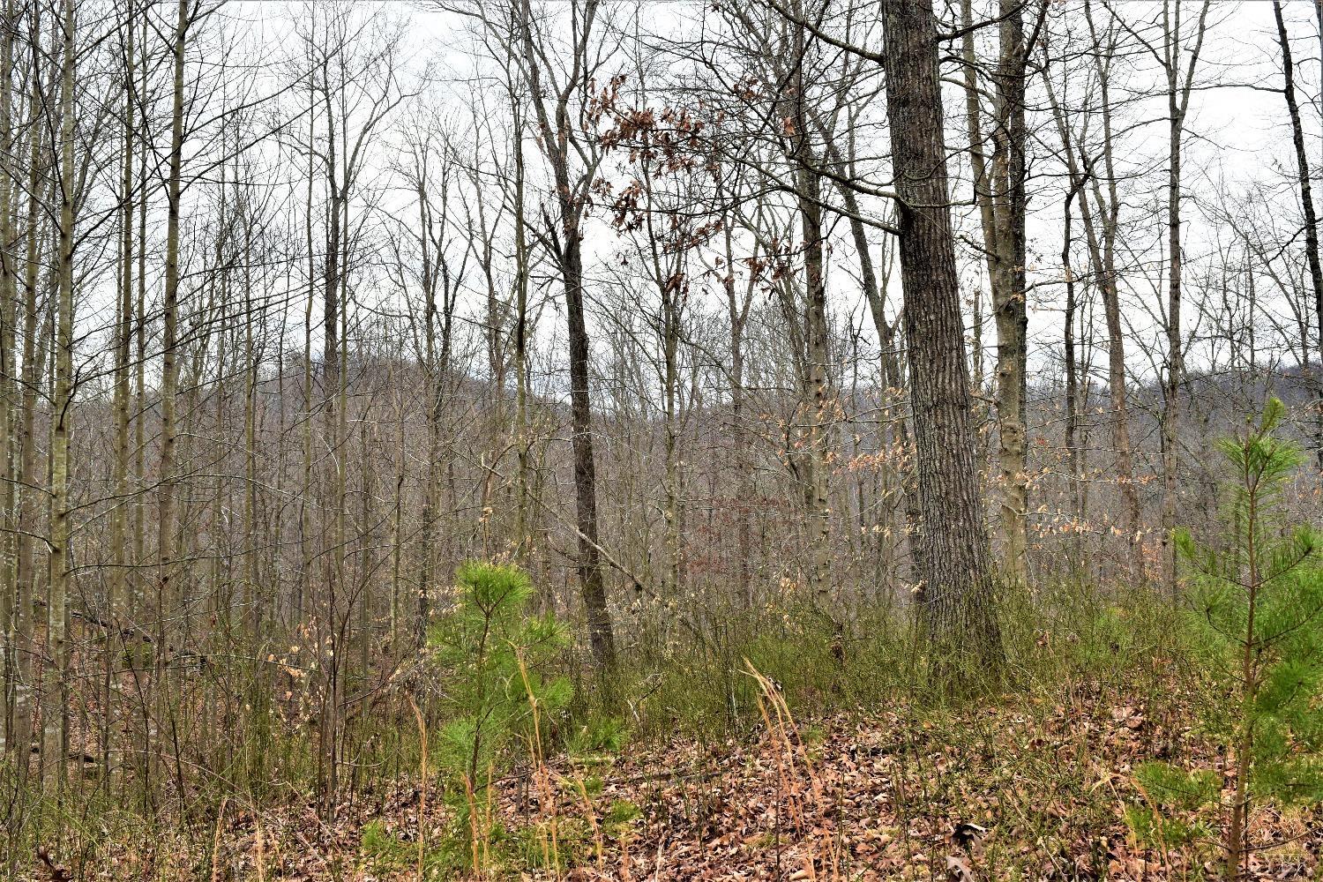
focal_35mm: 38
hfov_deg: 51.3
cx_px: 662
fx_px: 1378
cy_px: 441
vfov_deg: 35.5
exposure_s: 1/250
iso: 400
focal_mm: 25
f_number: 9.5
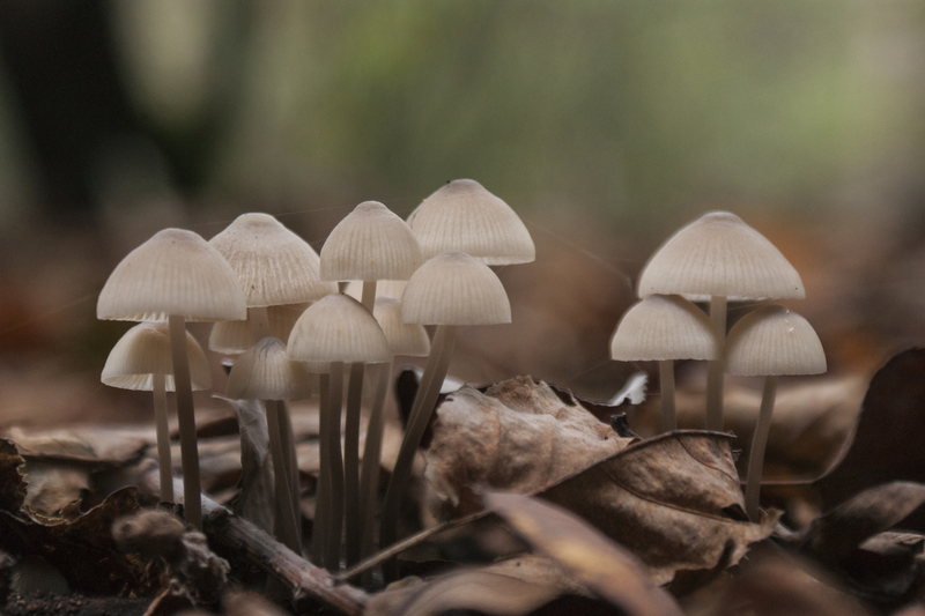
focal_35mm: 90
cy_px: 308
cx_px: 462
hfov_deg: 22.6
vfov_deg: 15.2
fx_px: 2312
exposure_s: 1/1.67
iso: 400
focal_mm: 60
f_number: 5.6
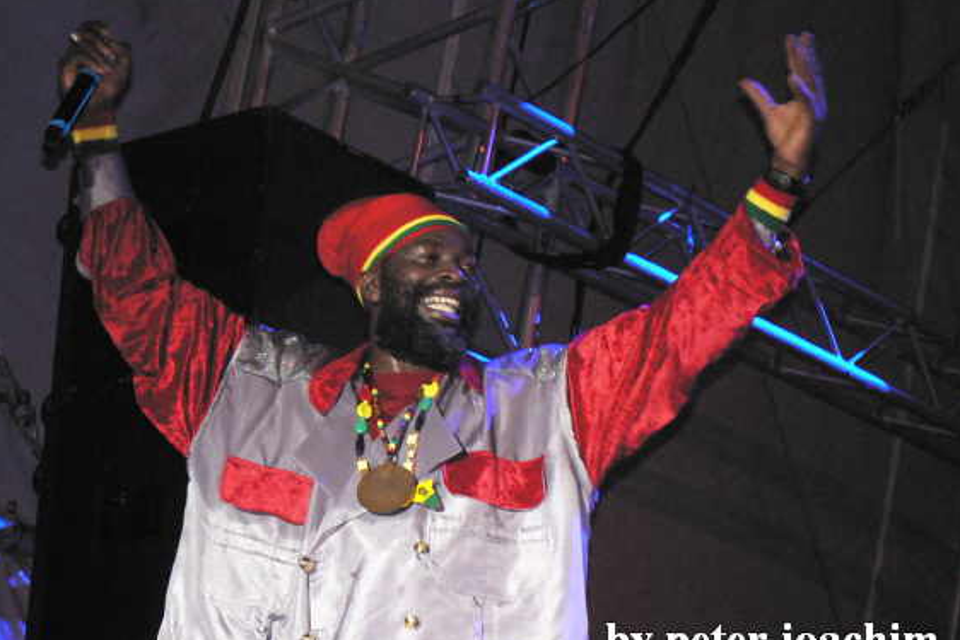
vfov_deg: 10.6
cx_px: 479
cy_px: 301
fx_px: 3441
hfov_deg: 15.9
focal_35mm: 129
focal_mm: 21.2
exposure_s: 1/60
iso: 400
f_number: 3.2
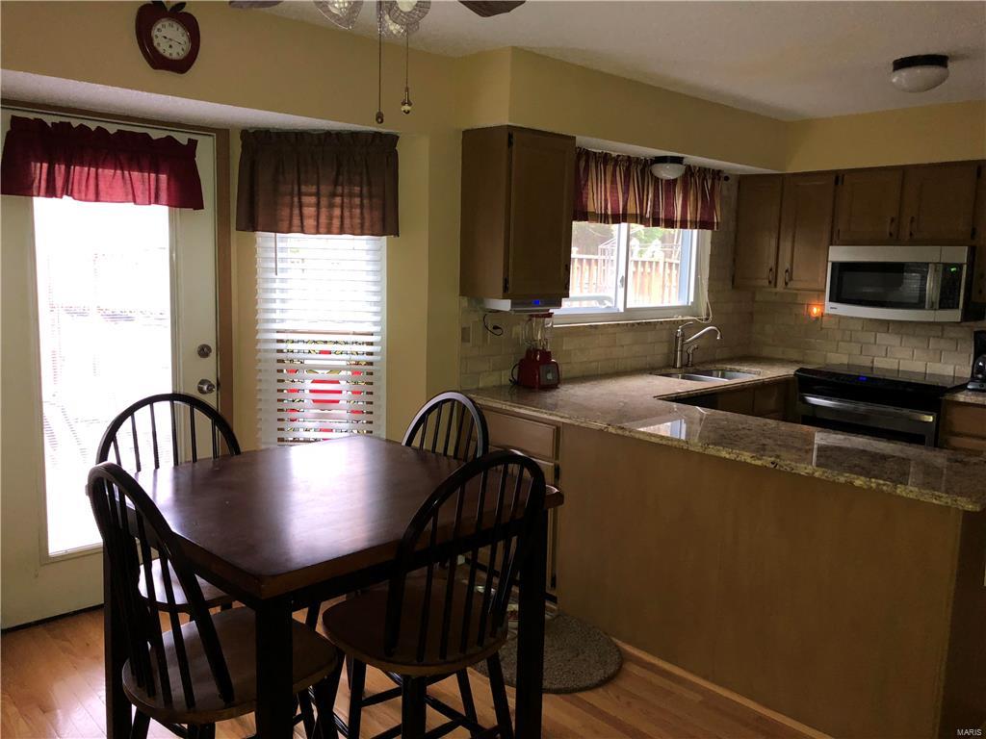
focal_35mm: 29
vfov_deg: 48.2
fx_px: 826
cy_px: 370
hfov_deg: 61.7
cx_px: 493
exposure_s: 1/40
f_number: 1.8
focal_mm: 3.99
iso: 160
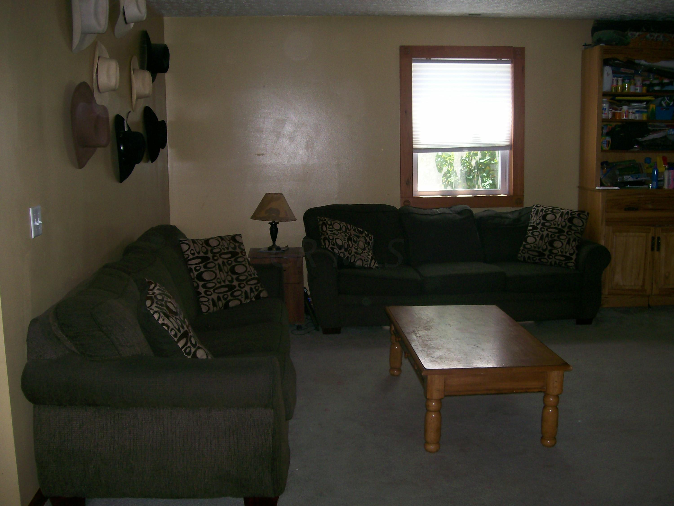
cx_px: 337
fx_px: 701
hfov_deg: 51.4
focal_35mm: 36
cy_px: 253
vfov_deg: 39.7
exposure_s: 1/64
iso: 80
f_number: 2.7
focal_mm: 6
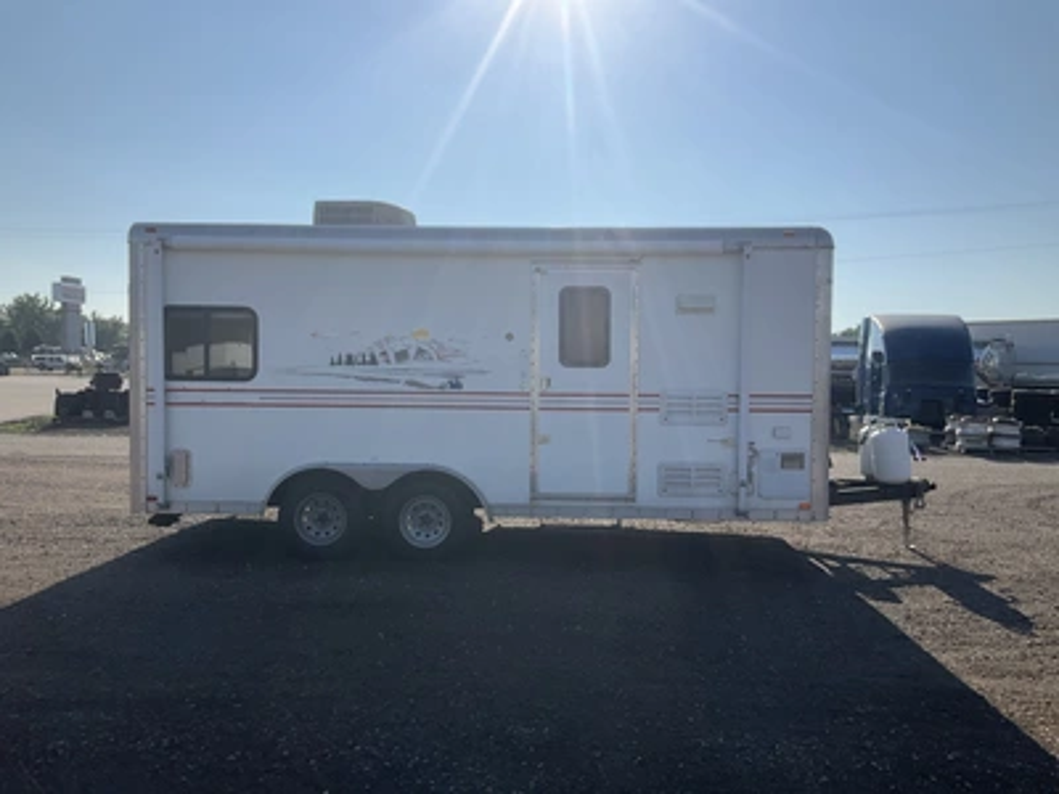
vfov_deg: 48.2
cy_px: 397
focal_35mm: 29
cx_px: 530
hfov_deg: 61.7
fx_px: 887
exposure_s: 1/3534
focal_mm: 3
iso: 25
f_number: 1.8
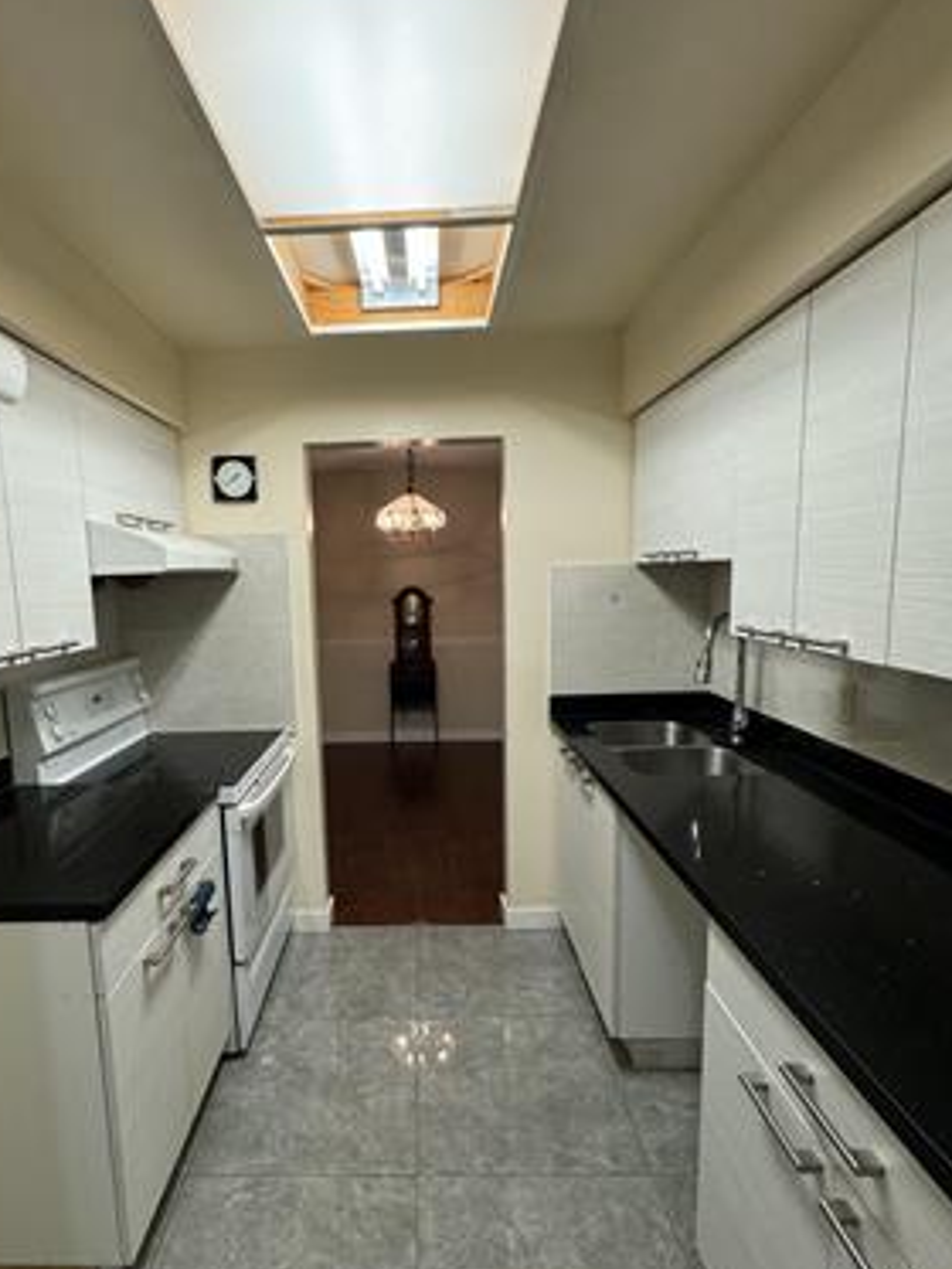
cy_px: 667
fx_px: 660
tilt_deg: -6.4
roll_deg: +1.8
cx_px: 398
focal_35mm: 18
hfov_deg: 71.1
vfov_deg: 87.7
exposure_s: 1/120
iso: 320
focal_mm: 2.22
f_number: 2.2
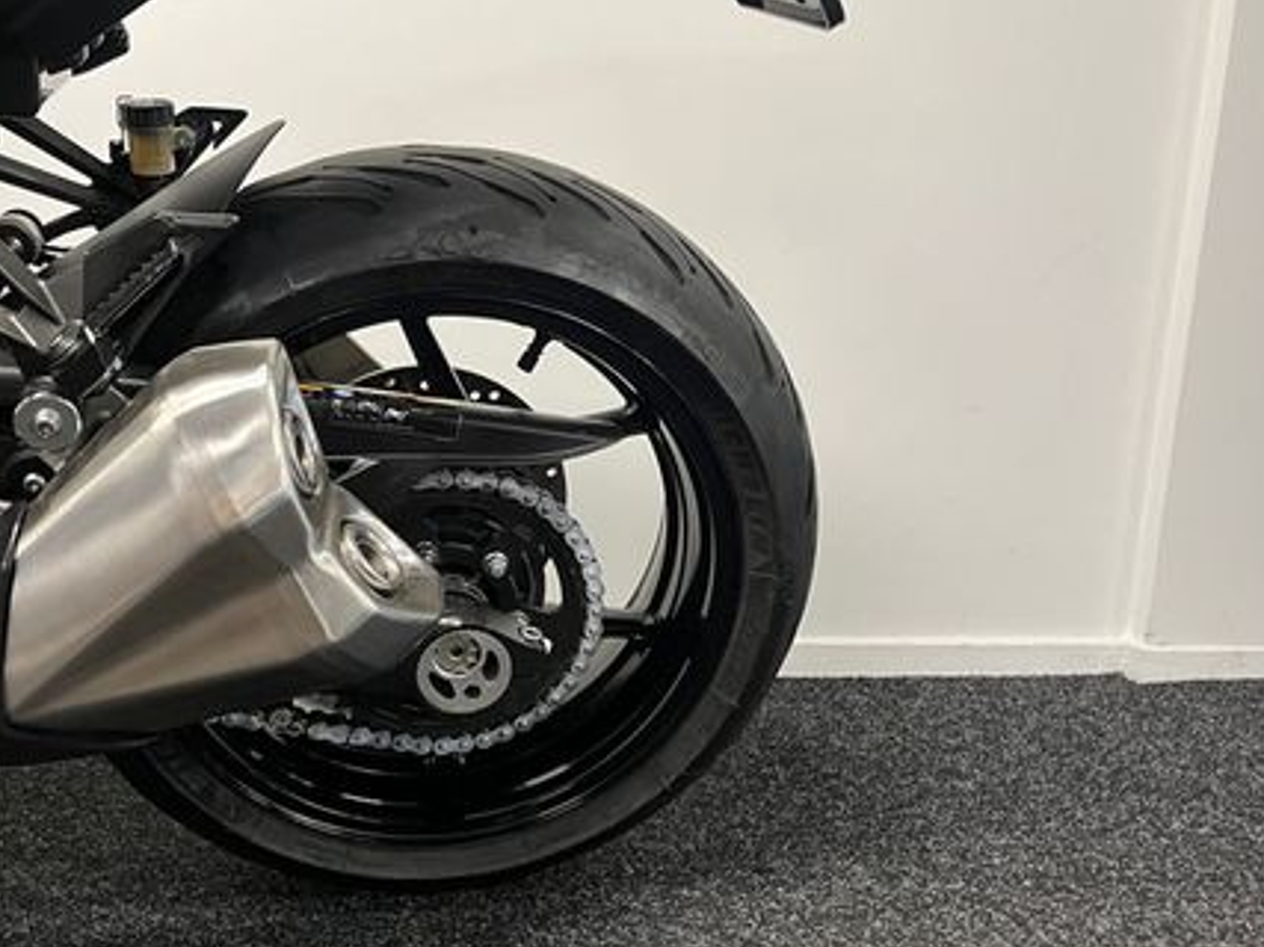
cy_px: 515
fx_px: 1424
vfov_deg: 36.8
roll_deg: -2.5
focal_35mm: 39
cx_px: 488
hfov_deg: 47.5
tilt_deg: -14.0
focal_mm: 5.1
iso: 160
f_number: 1.6
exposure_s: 1/50
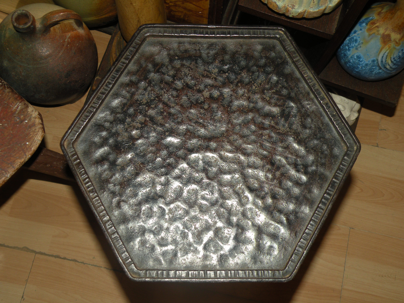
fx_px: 490
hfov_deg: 44.8
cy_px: 152
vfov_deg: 34.3
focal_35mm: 42
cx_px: 202
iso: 64
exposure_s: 1/60
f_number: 3.2
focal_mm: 7.4
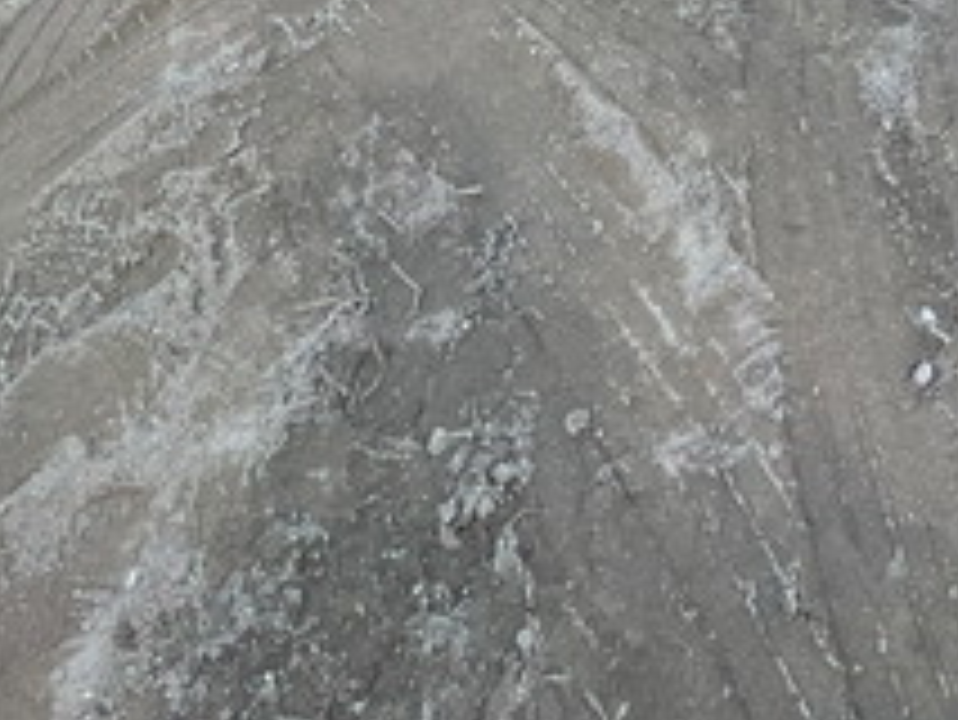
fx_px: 1163
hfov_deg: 40.8
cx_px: 891
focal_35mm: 42
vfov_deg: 27.3
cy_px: -270
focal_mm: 1.55
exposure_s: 1/585
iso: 25
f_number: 2.4
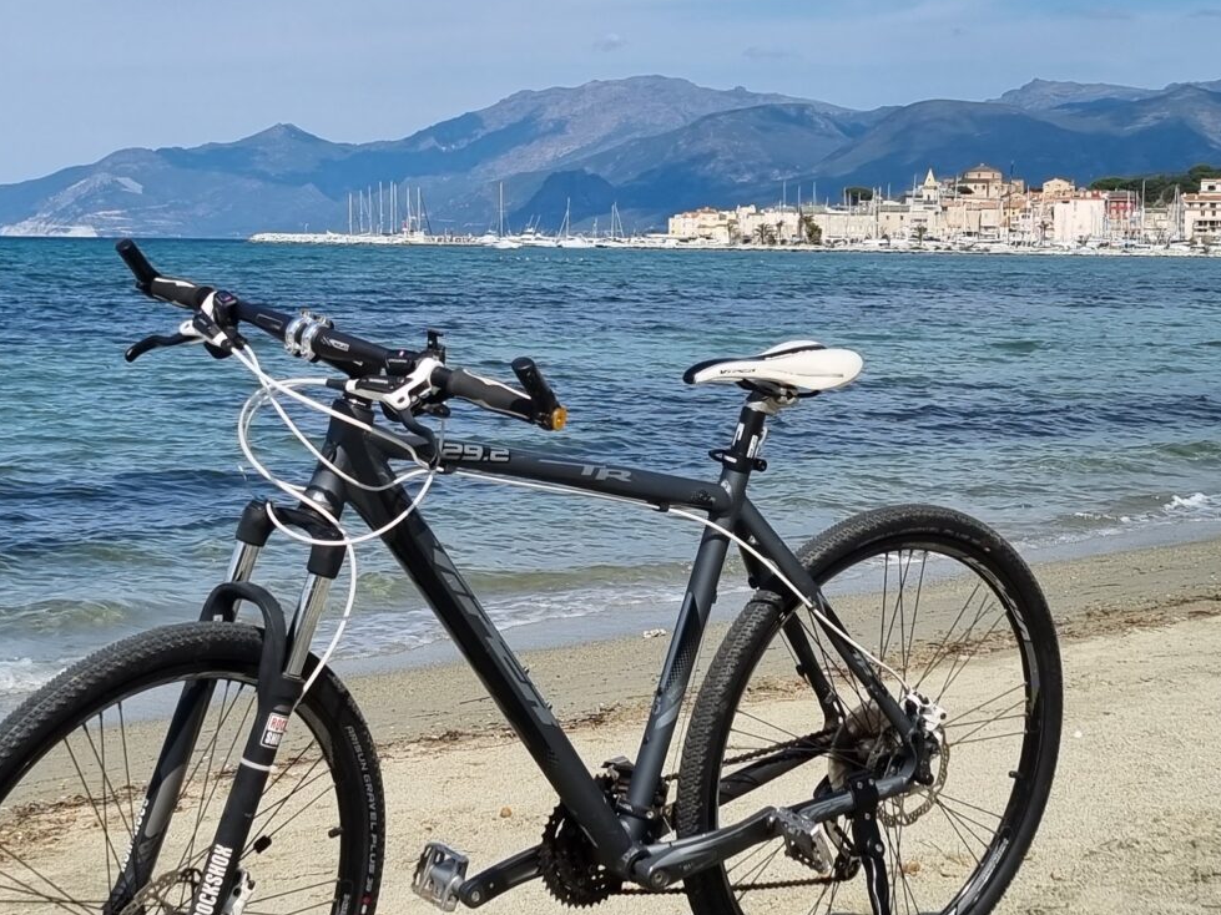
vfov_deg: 21.4
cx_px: 372
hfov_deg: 28.3
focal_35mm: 68
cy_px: 242
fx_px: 2398
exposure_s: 1/4240
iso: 50
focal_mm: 5.4
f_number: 1.8
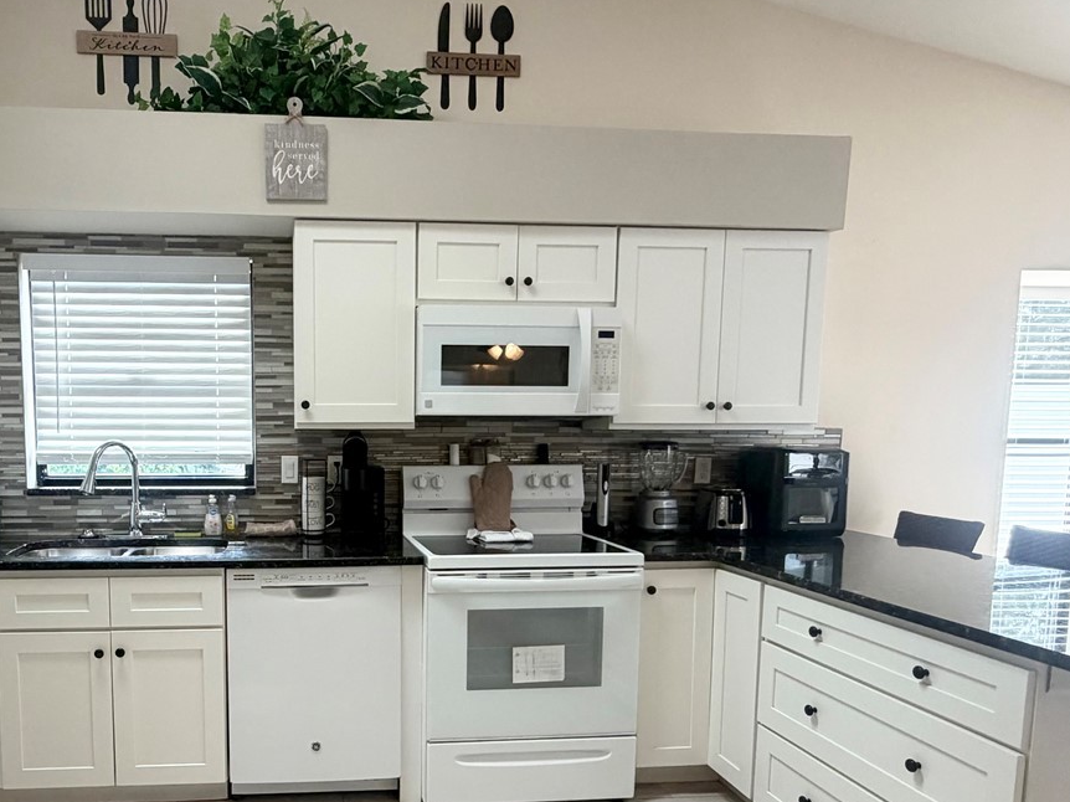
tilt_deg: -6.3
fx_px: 803
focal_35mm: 26
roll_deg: +0.7
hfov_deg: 65.5
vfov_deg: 52.3
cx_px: 354
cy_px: 513
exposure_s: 1/120
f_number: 2.2
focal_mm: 2.22
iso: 160
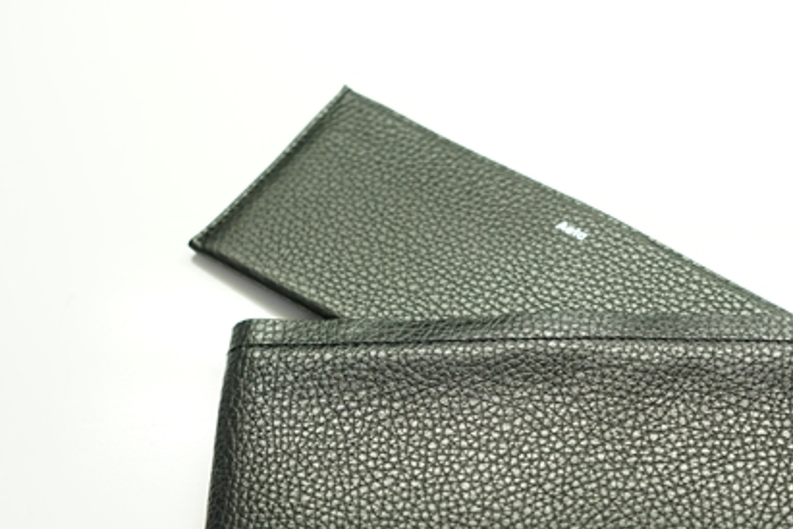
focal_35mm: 107
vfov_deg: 12.8
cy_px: 366
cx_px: 614
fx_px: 2357
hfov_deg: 18.9
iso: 500
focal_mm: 55
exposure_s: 1/60
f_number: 4
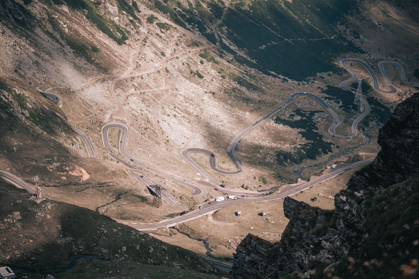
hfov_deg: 19.3
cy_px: 140
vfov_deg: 12.9
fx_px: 1234
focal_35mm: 106
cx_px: 211
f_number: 2.8
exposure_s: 1/1250
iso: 160
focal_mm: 105
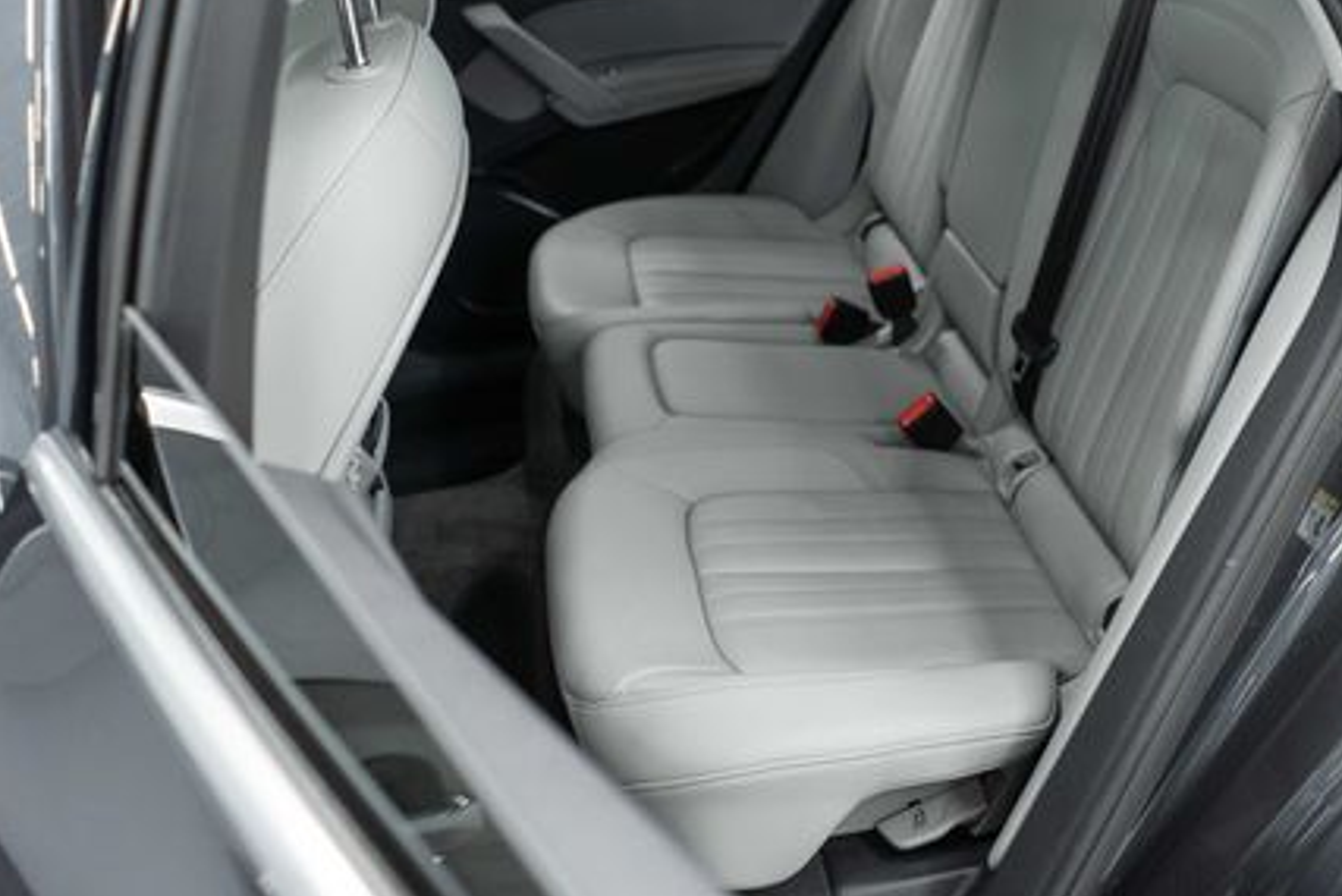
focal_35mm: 42
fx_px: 1566
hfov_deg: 45.1
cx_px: 974
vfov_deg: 31.4
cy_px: 234
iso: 800
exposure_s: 1/40
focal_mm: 28
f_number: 3.2
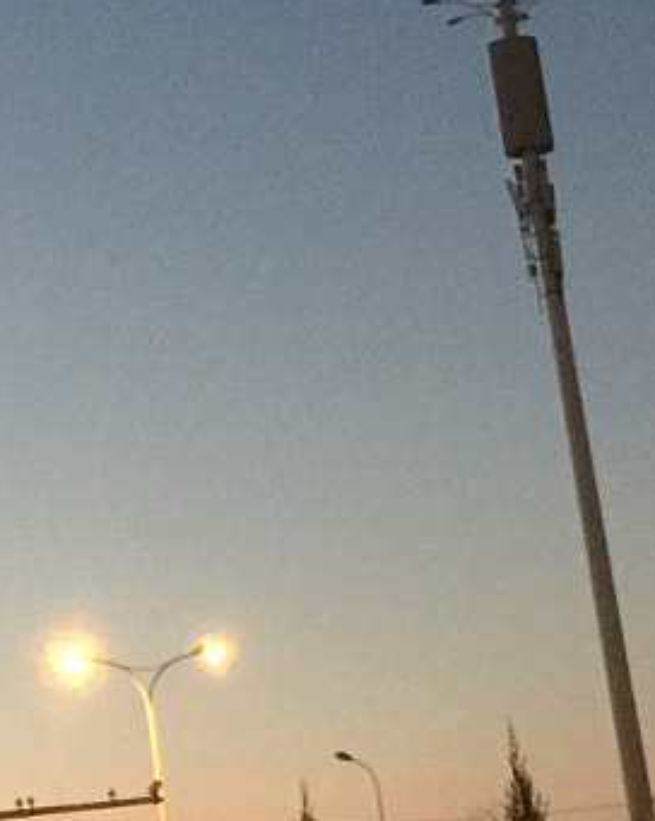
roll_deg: +5.2
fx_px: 3229
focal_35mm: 133
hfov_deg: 11.5
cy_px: -156
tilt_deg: +20.6
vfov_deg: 14.1
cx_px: 149
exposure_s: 1/8
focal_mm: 4.15
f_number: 2.2
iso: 125
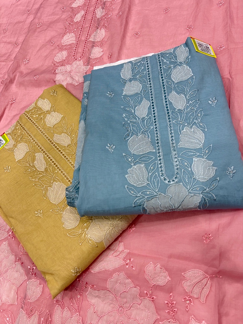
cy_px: 162
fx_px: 243
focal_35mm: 26
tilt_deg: -62.4
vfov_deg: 67.3
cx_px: 122
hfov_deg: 53.1
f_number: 1.6
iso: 50
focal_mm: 5.96
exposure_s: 1/100
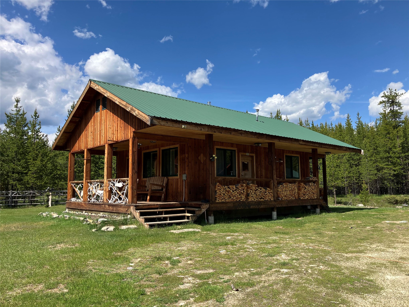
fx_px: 331
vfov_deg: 49.7
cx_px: 204
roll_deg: +0.4
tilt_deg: +6.8
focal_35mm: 28
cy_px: 154
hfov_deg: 63.4
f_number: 1.8
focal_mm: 3.99
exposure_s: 1/1736
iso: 32
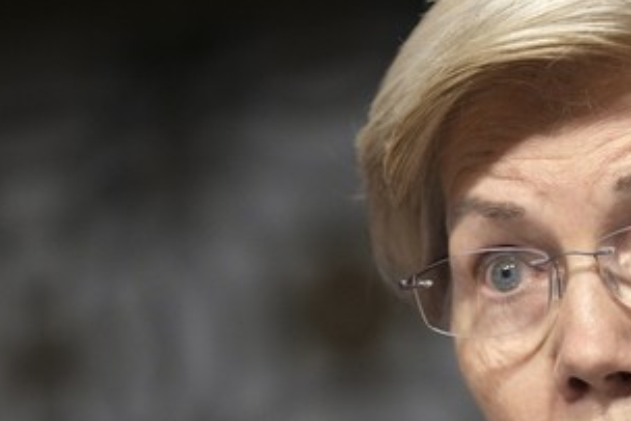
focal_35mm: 427
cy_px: 339
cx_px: 519
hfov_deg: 4.8
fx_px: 7488
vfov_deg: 3.2
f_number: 2.8
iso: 2500
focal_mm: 200
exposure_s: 1/500
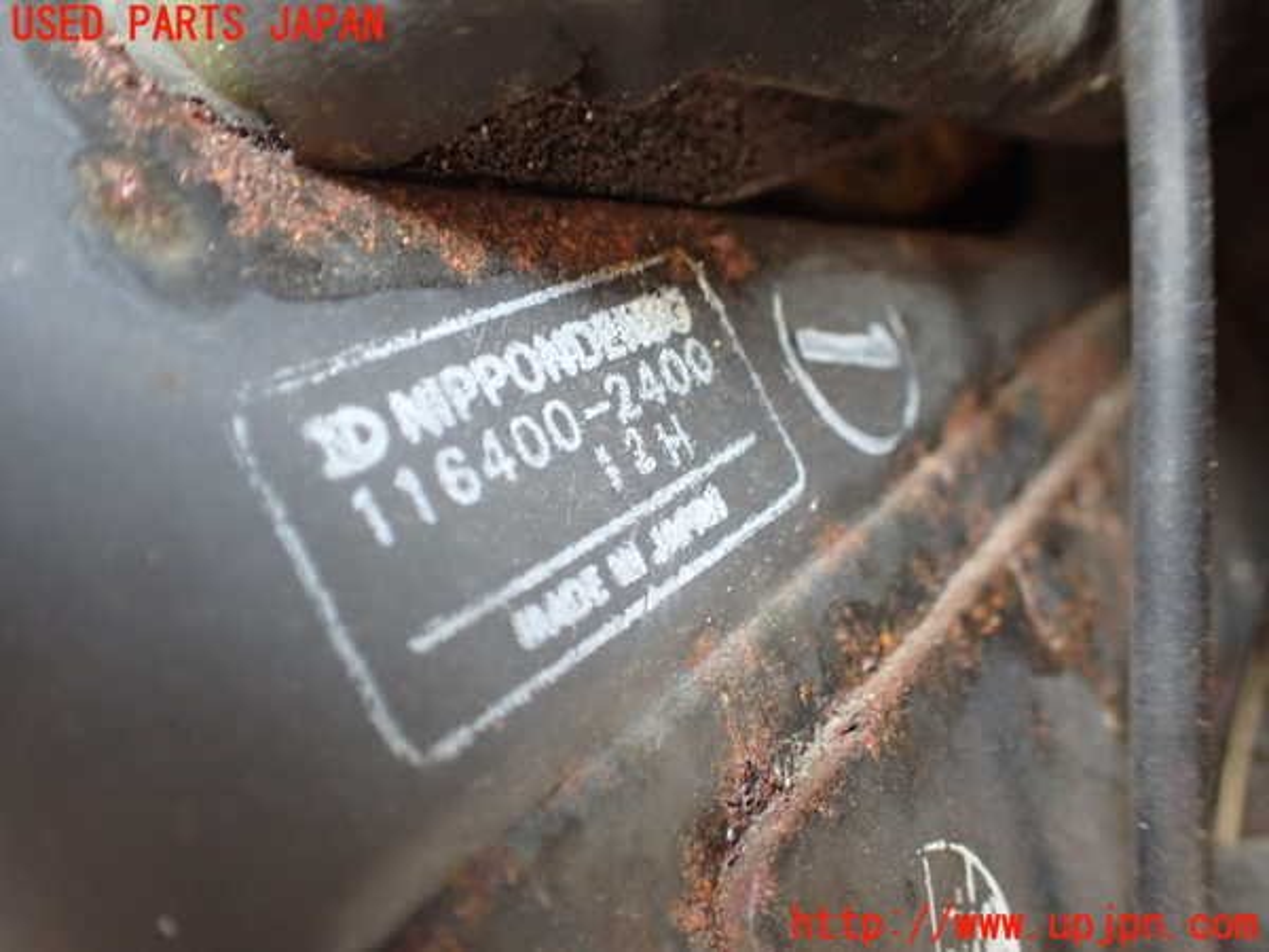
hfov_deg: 60.0
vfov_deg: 46.8
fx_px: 1100
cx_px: 634
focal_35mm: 30
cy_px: 476
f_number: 2.3
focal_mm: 5.4
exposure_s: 1/100
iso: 800
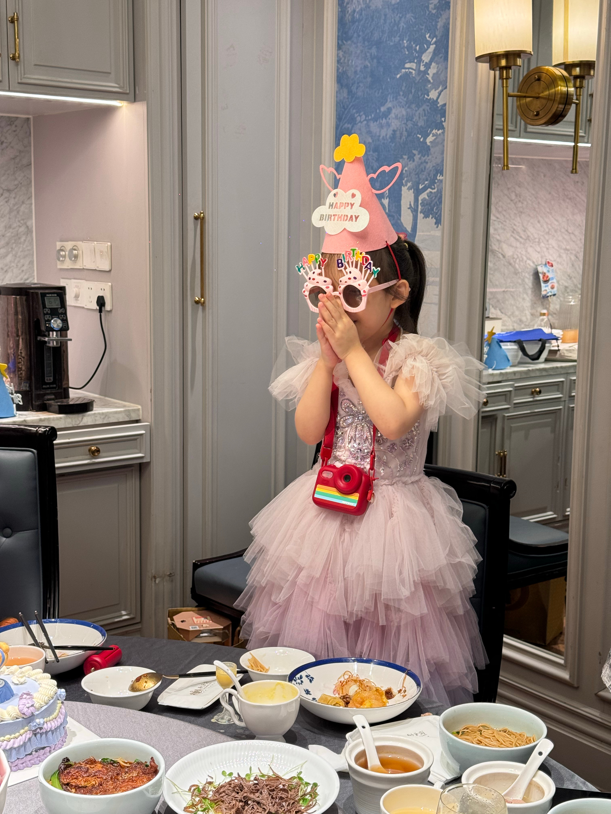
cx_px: 306
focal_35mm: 48
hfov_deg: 30.3
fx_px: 1130
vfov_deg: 39.7
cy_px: 407
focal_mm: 6.86
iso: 80
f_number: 1.78
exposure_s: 1/50
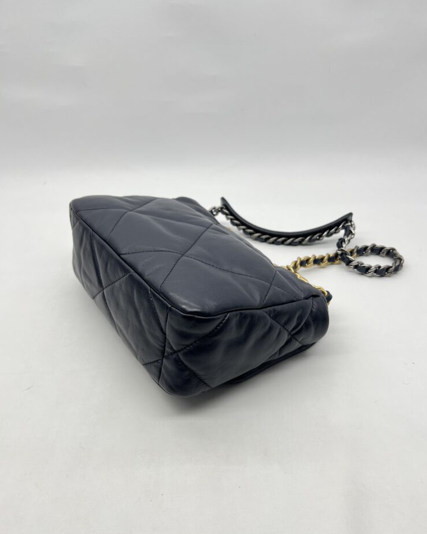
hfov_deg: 51.5
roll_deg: -0.1
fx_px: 442
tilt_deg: -34.8
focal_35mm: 28
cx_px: 218
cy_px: 284
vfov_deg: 62.2
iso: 32
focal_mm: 5.7
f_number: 1.5
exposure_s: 1/110
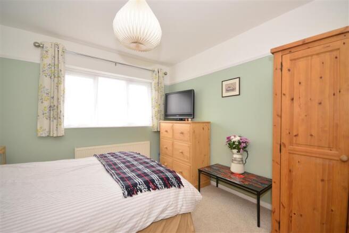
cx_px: 174
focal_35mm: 15
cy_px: 116
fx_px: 145
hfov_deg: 100.4
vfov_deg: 77.3
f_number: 5.6
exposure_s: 1/20
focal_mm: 10
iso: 400
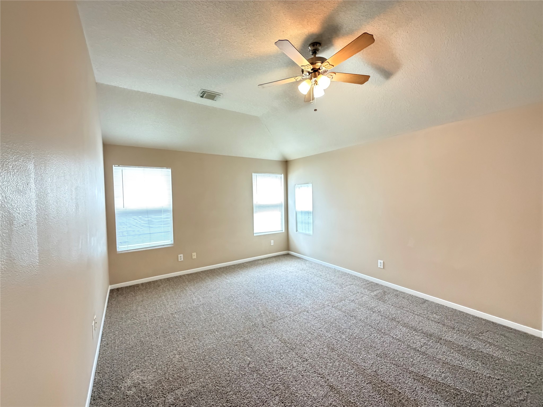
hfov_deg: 102.1
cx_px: 272
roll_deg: +1.5
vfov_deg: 85.7
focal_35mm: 14
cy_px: 204
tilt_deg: -2.2
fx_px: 220
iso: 1250
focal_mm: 2.22
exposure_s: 1/60
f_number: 2.2
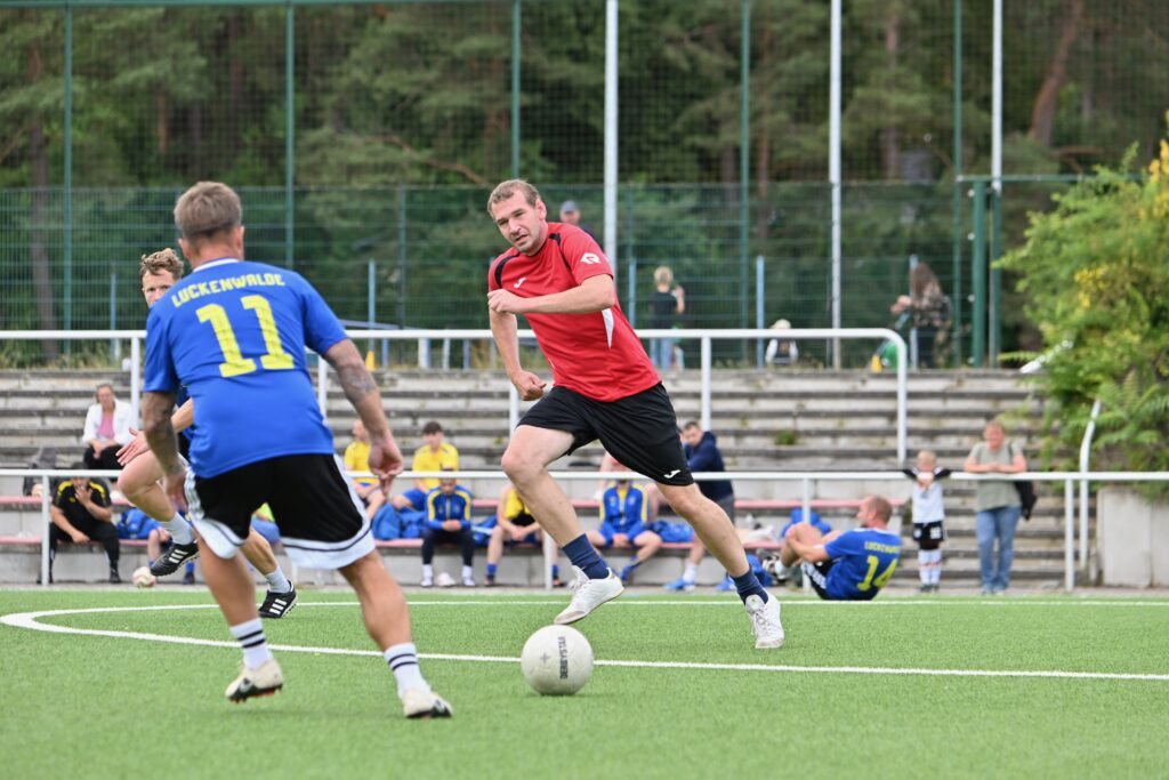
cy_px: 390
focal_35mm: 200
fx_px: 6495
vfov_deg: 6.9
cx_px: 584
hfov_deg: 10.3
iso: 560
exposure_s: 1/1600
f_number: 5.3
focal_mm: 200
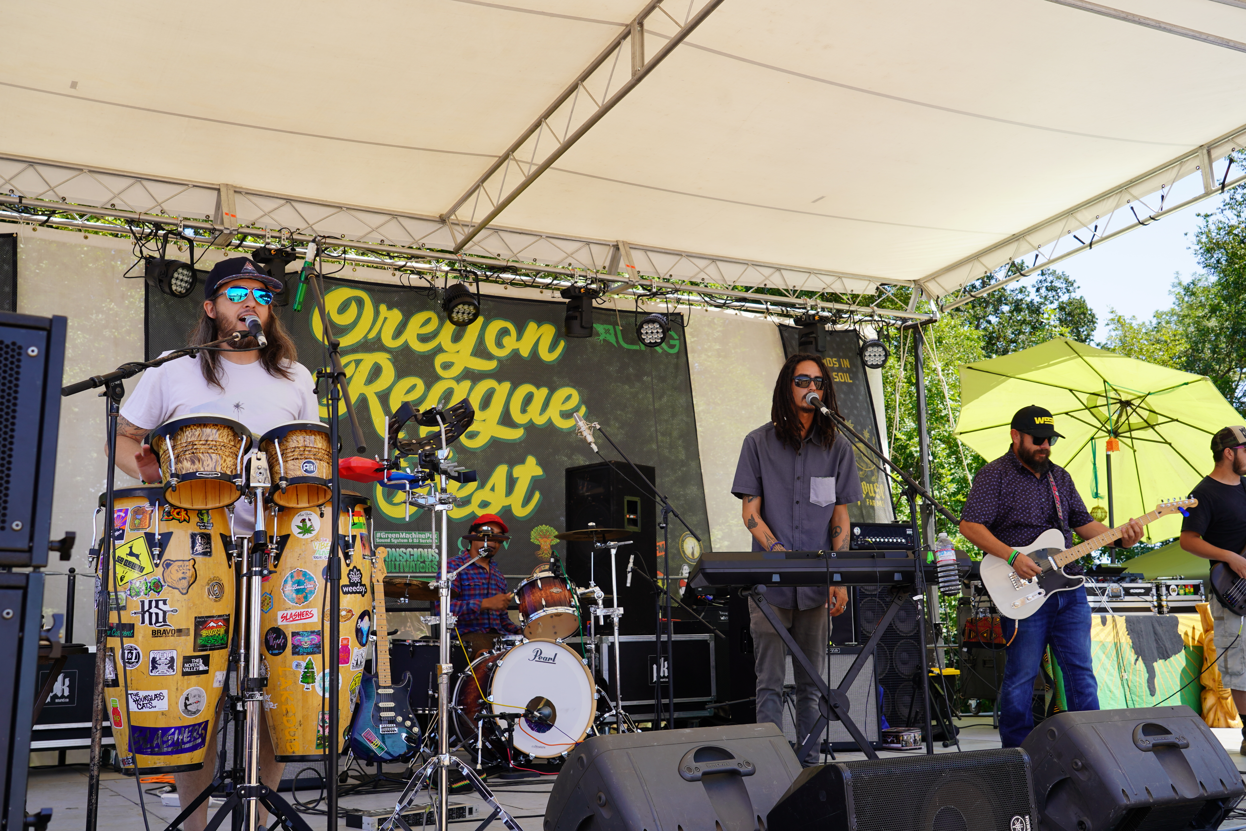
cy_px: 416
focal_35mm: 37
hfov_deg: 51.9
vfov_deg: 35.9
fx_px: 1281
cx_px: 623
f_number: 7.1
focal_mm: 37
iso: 100
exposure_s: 1/100
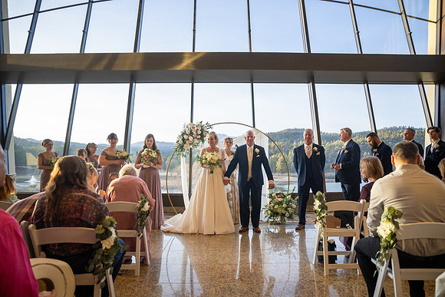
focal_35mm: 25
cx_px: 219
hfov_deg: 71.8
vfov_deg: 51.5
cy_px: 146
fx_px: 308
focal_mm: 24
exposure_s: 1/200
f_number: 2.8
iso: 320
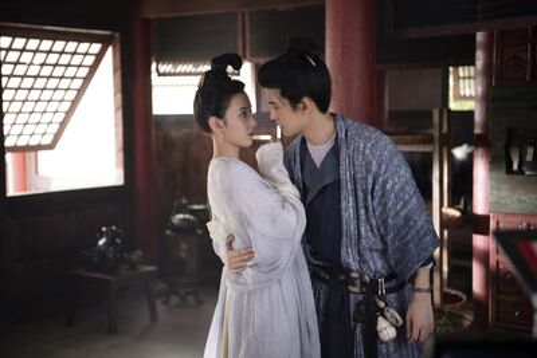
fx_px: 865
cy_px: 179
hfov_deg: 34.5
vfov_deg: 23.4
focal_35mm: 58
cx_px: 268
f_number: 2.8
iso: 1000
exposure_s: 1/200
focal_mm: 58
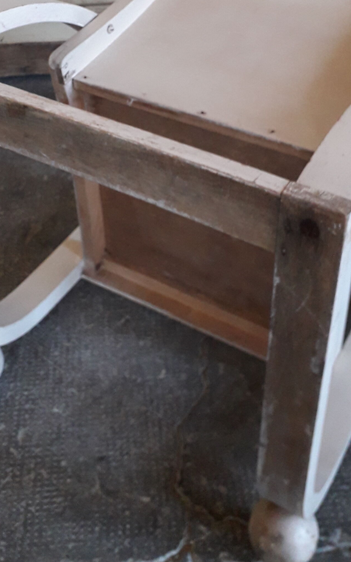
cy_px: 128
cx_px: 176
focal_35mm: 46
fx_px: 704
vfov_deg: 41.9
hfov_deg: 28.0
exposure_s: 1/33
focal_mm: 3.6
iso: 200
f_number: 1.9
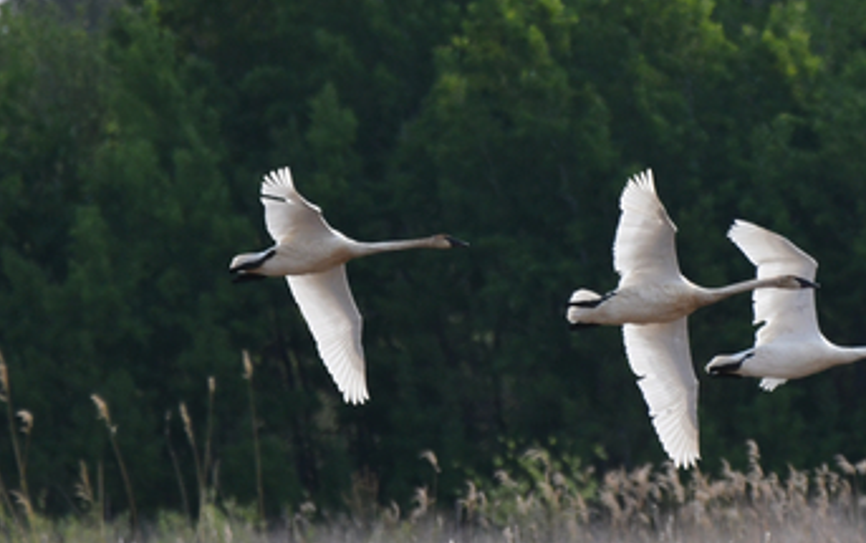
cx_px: 606
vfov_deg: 0.9
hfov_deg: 1.4
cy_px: 297
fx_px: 35313
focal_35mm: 1495
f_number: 6.3
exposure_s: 1/2500
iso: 1000
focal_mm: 600
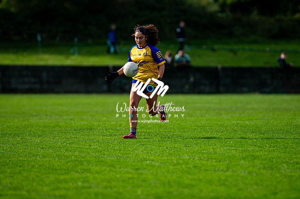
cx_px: 150
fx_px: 3748
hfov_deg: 4.6
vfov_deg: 3.1
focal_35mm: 450
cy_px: 100
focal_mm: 300
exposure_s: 1/2500
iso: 220
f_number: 2.8
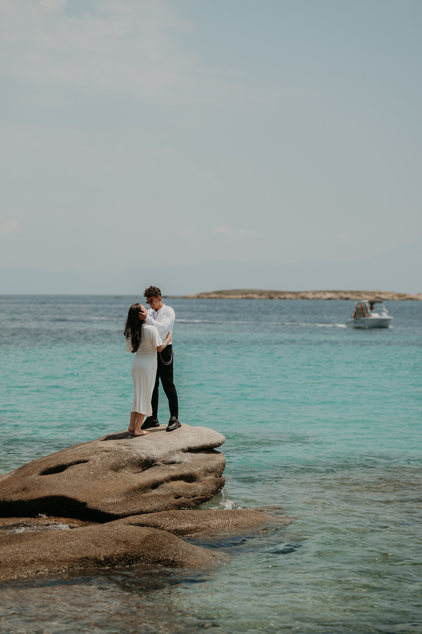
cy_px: 317
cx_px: 211
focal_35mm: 85
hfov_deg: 16.1
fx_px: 1494
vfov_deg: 23.9
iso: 160
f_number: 2.2
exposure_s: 1/8000
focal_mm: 85
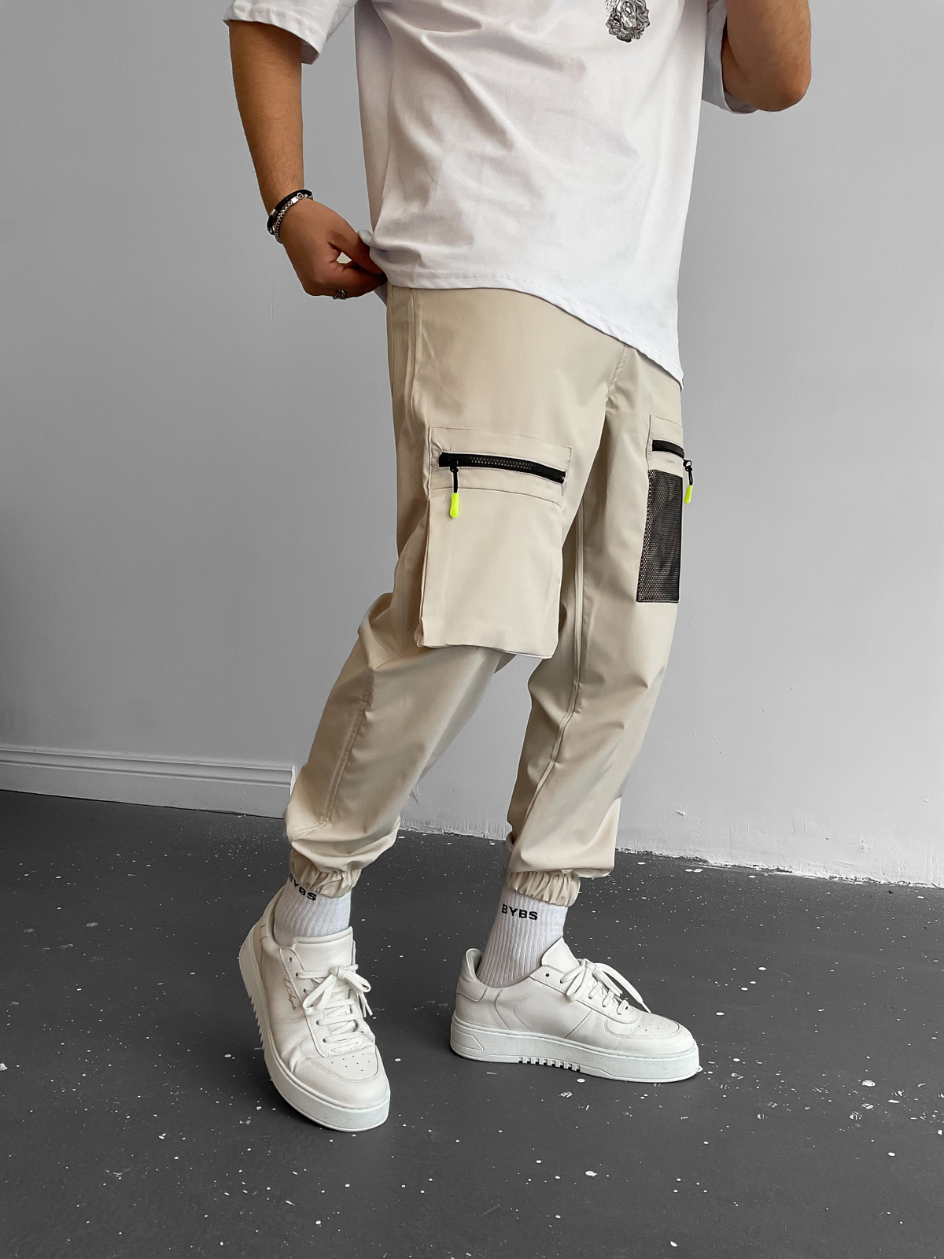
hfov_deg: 48.2
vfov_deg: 61.7
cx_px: 472
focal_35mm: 29
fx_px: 1054
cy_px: 630
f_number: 1.8
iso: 50
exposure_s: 1/120
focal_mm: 3
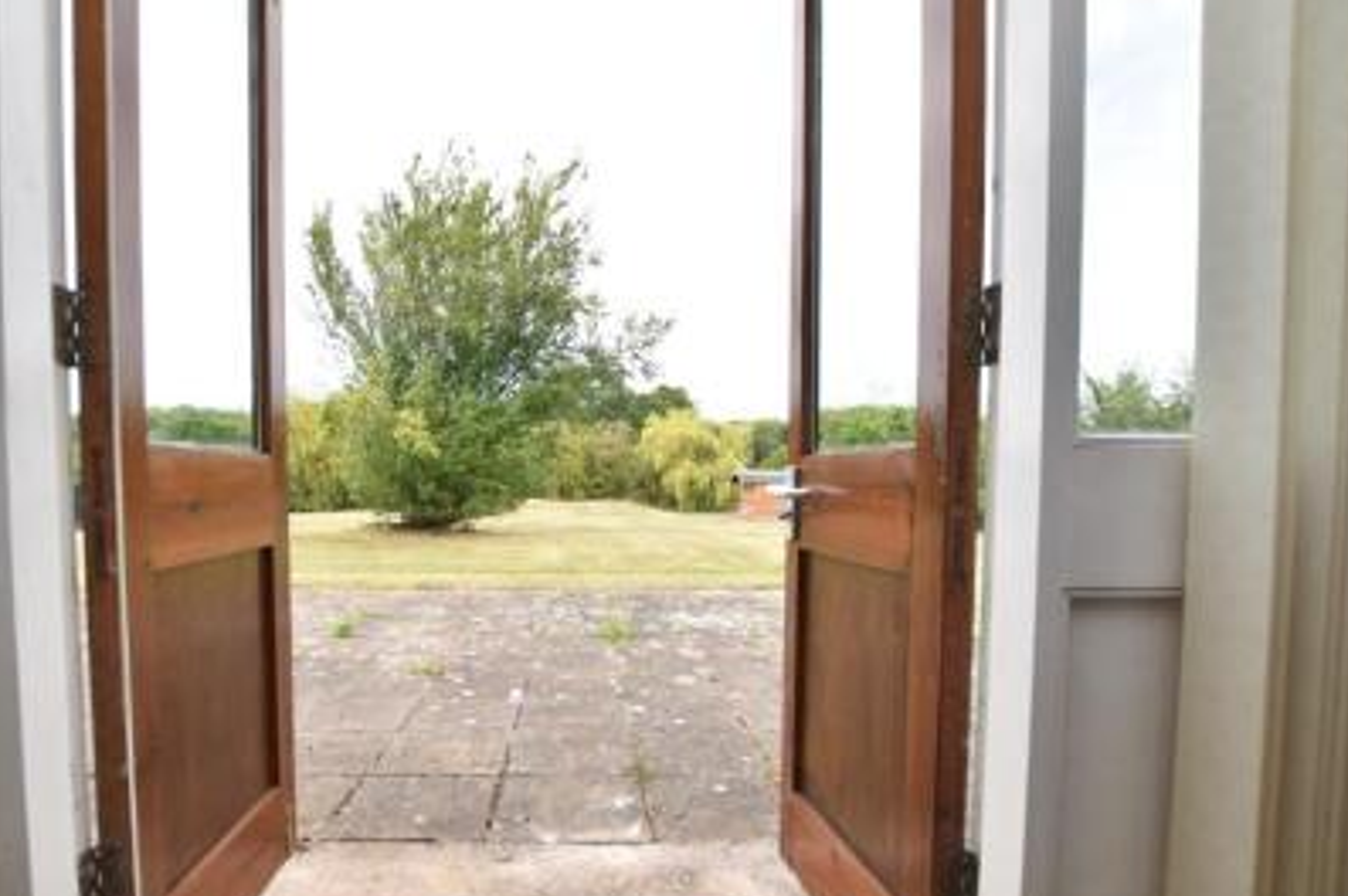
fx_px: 673
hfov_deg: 89.5
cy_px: 507
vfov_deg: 67.0
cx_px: 577
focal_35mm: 18
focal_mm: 10
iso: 100
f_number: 3.5
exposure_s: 1/250
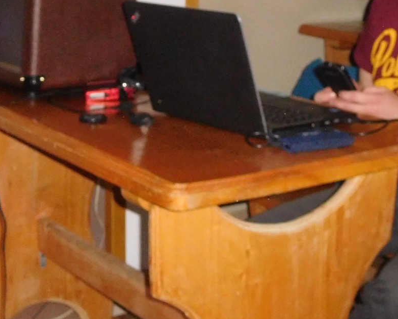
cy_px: 43
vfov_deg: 18.9
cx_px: 304
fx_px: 942
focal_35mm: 80
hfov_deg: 23.6
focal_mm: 5.7
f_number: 3.6
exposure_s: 1/30
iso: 800
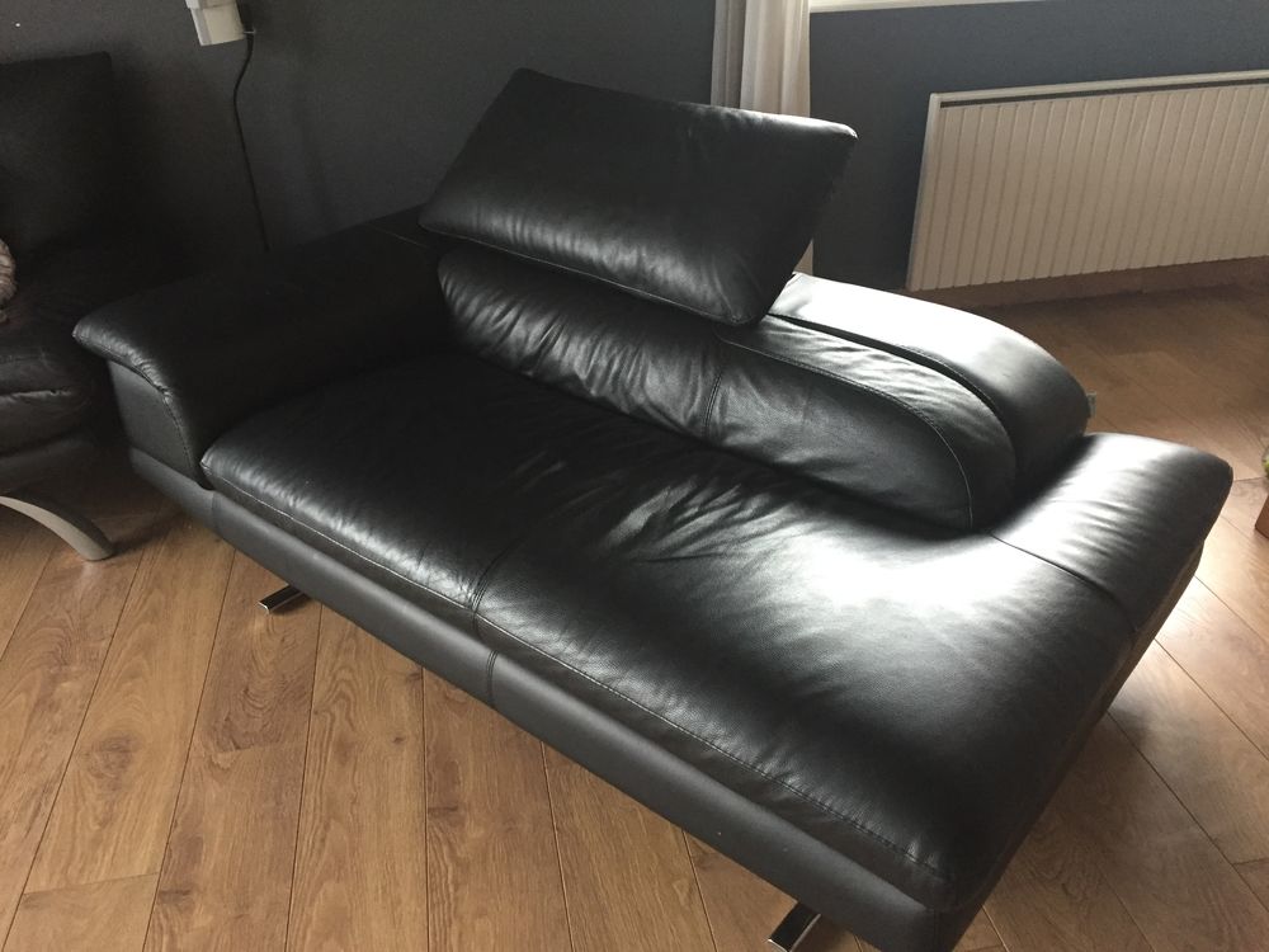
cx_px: 634
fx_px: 1063
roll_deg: +1.4
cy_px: 476
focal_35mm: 29
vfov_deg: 48.2
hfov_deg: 61.7
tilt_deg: -30.5
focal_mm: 4.15
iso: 250
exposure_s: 1/20
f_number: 2.2
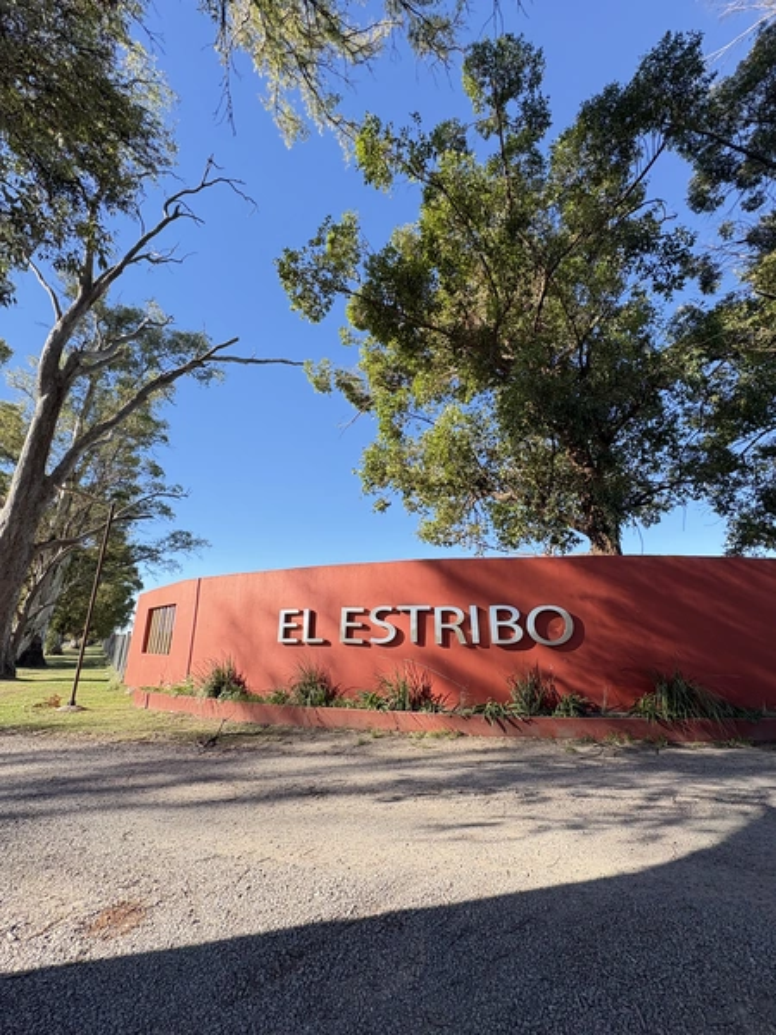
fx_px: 418
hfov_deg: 85.7
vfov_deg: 102.1
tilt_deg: +17.0
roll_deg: -0.6
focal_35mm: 14
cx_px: 388
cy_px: 518
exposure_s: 1/498
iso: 50
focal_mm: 2.22
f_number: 2.2
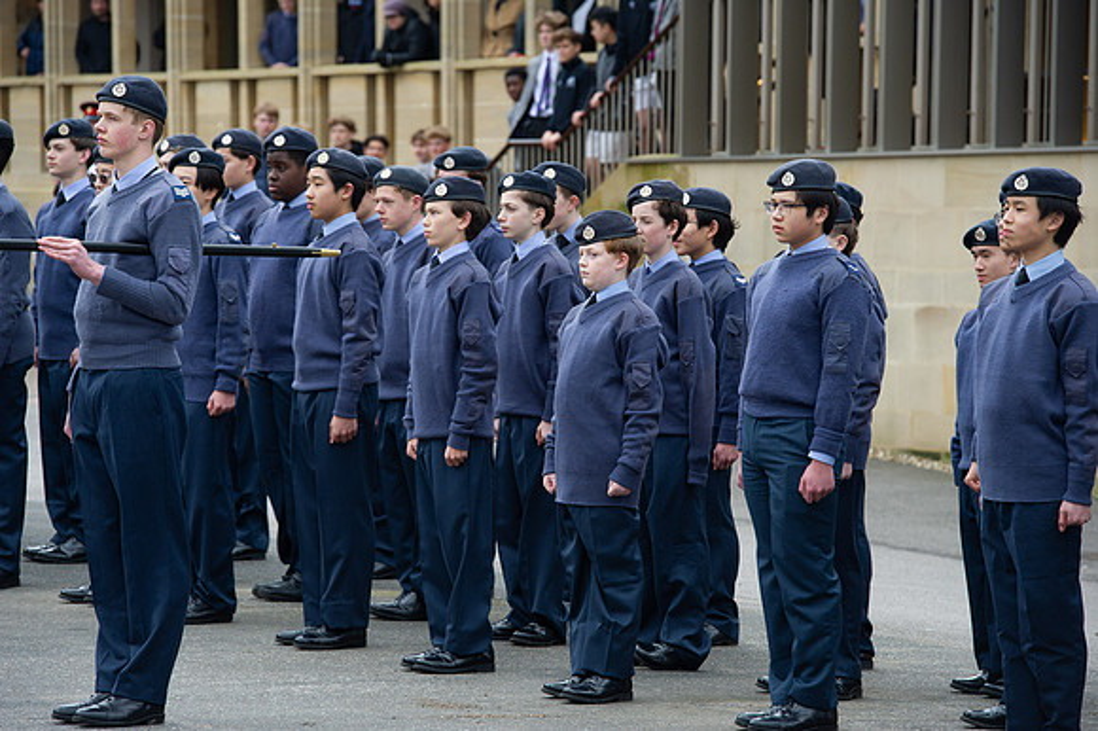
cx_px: 549
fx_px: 5639
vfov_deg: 7.4
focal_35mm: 185
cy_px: 366
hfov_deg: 11.1
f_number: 6.3
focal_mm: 185
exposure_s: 1/250
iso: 720
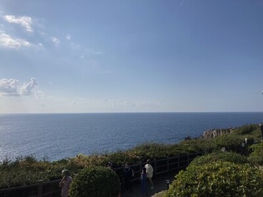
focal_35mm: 28
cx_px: 132
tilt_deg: +5.9
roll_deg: +1.2
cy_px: 98
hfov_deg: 63.4
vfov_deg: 49.7
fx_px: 213
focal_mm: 3.99
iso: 25
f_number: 1.8
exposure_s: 1/9615
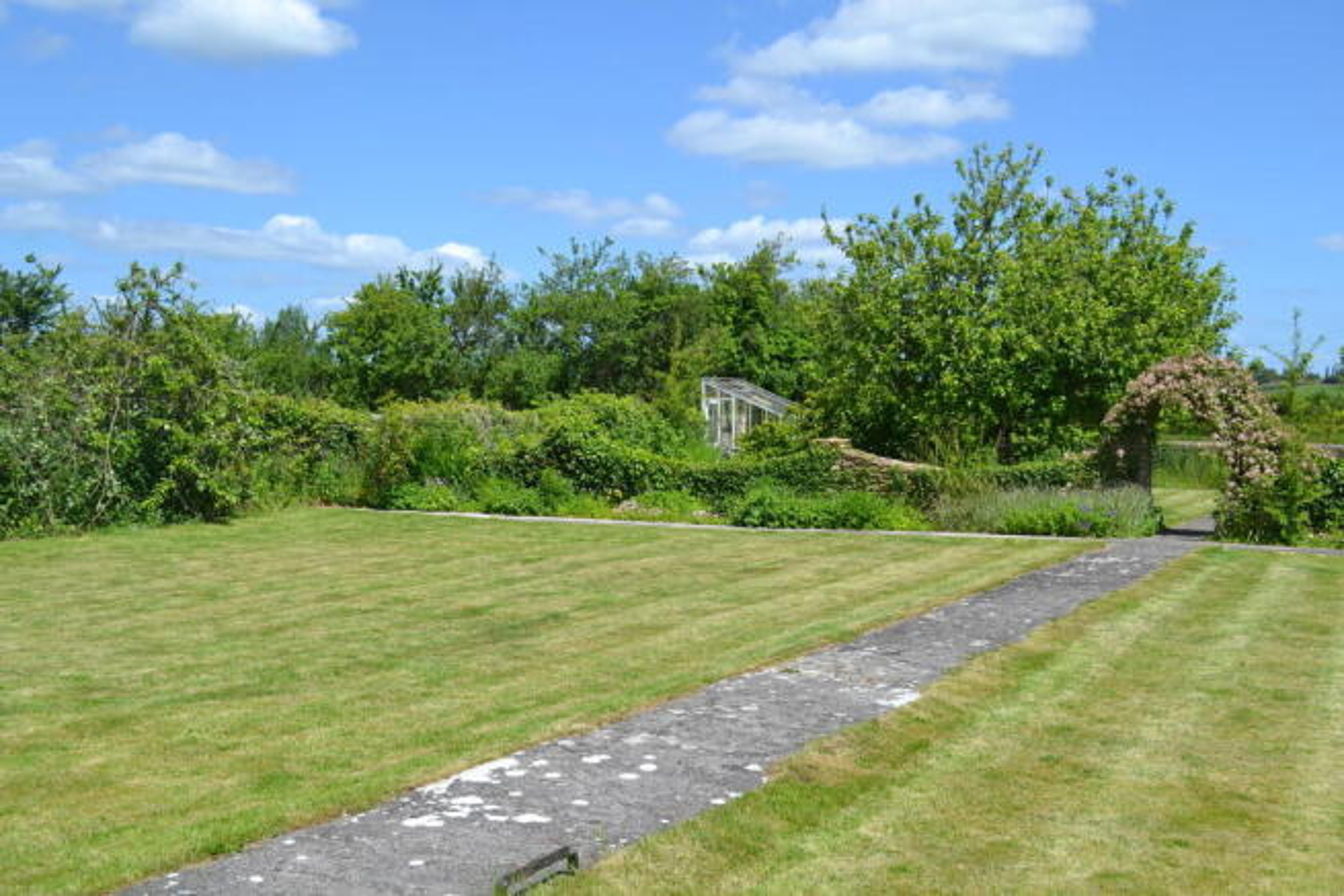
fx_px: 1344
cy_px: 448
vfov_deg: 36.9
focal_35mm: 36
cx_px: 672
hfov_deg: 53.1
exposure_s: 1/250
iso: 100
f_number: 8
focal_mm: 24
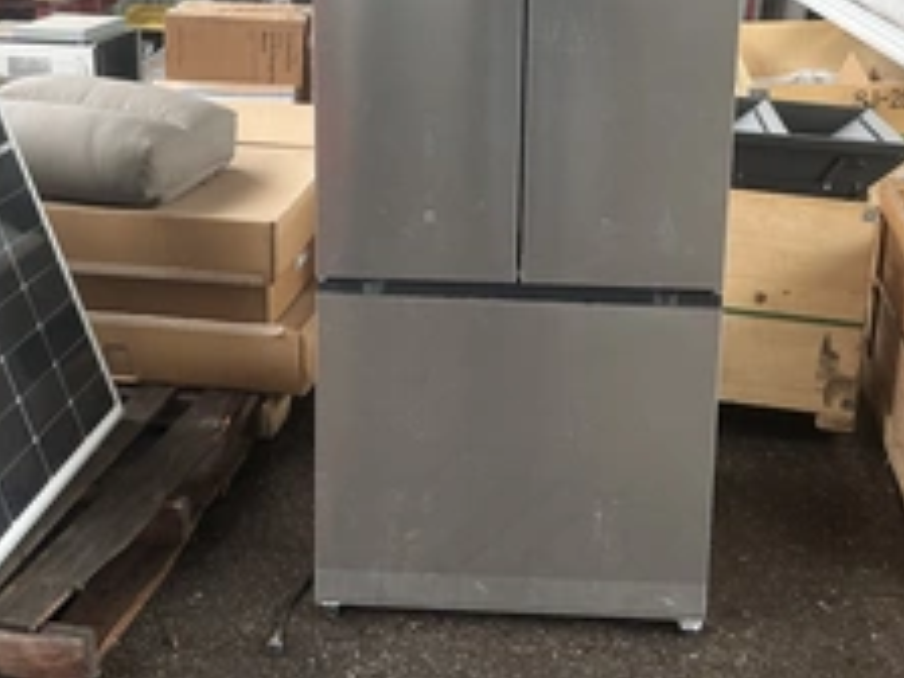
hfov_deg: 38.2
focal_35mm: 50
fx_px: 1306
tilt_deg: -11.1
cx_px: 488
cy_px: 133
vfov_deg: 28.5
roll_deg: -2.5
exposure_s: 1/122
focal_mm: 3
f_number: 1.8
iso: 40
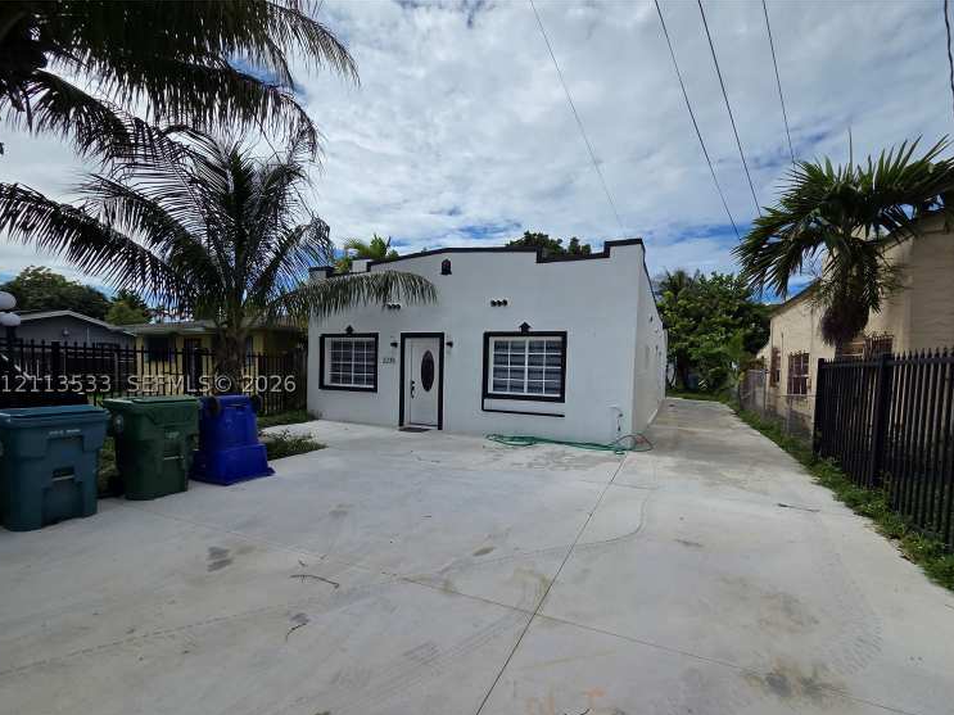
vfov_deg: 85.5
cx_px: 493
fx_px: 386
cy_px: 384
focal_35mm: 14
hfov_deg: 102.0
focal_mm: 2.2
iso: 50
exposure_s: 1/4408
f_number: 2.2
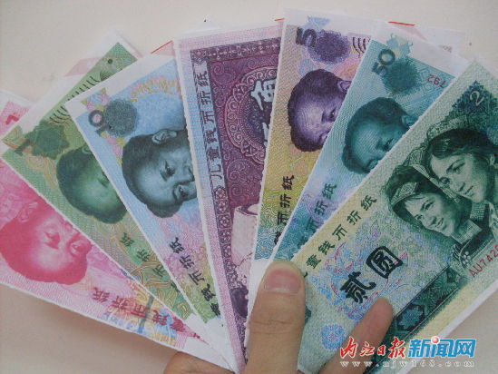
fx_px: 547
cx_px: 249
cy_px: 187
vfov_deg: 37.7
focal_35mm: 38
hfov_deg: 49.0
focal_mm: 6.3
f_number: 2.8
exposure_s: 1/30
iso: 200
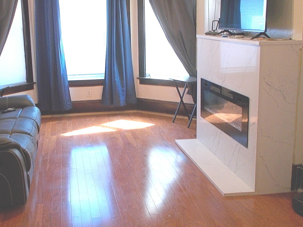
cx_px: 118
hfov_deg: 41.0
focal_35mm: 46
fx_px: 403
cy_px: 103
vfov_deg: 31.5
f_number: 3.2
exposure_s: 1/25
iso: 100
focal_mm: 4.6
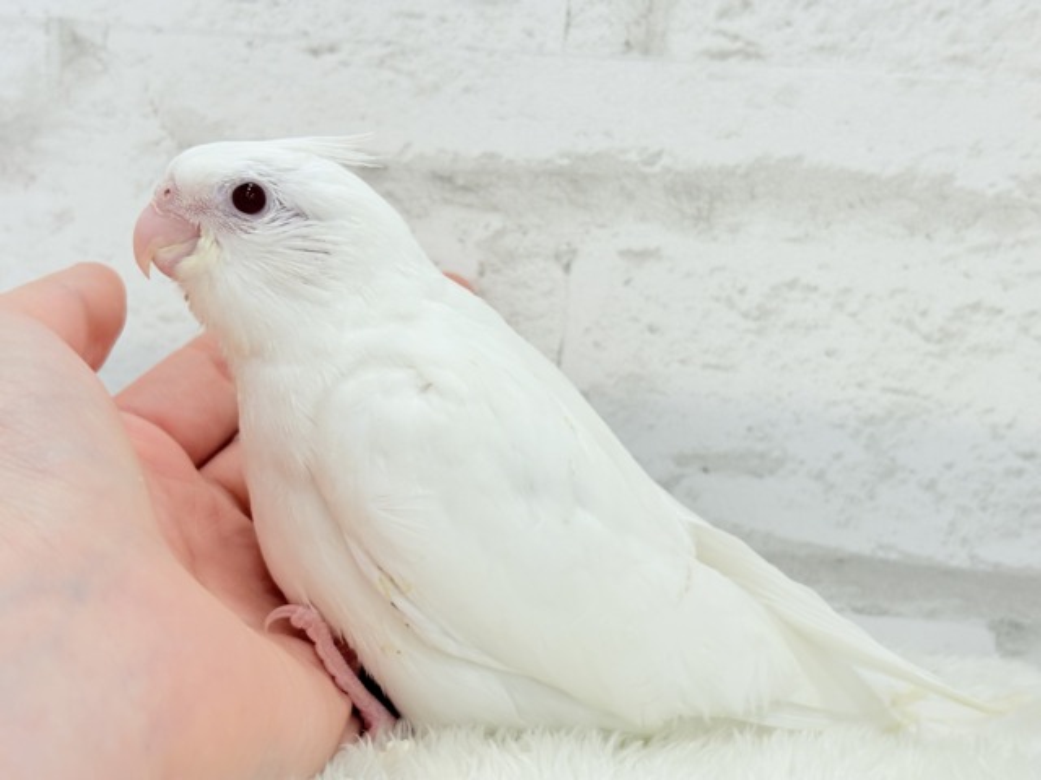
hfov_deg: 36.8
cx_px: 520
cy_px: 390
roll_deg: -2.8
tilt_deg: -8.5
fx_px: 1564
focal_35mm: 52
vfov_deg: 28.0
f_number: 1.6
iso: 64
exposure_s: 1/100
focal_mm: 5.96
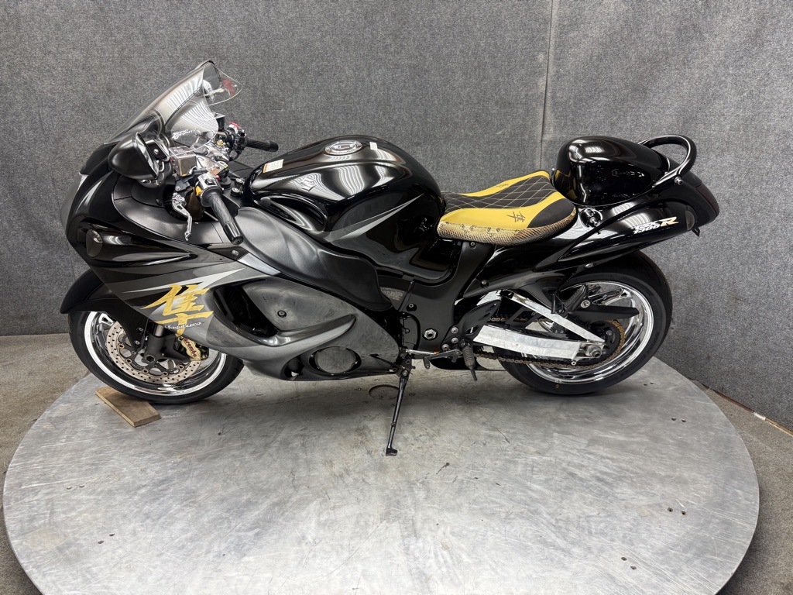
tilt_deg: -17.9
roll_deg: -1.0
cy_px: 298
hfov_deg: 71.6
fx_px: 550
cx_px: 396
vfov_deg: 56.8
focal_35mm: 24
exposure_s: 1/120
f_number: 1.78
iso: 200
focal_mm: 6.76
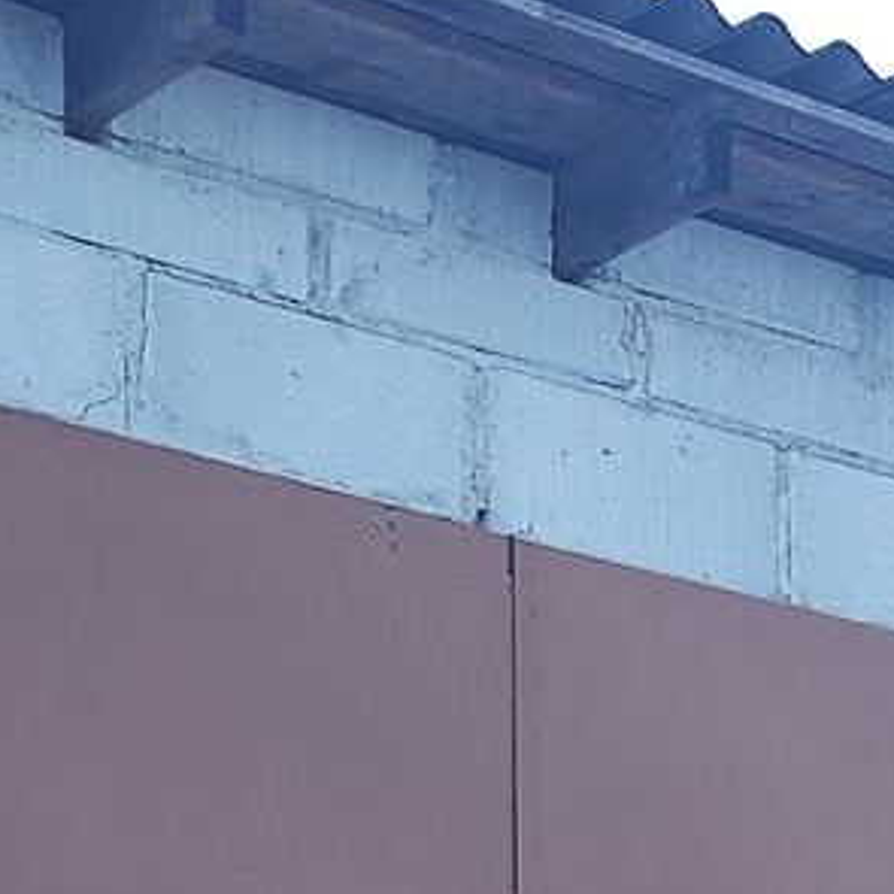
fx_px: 4208
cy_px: 2388
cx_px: 1518
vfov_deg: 10.0
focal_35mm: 144
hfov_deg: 11.4
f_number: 1.79
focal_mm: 4.74
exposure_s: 1/103
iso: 50
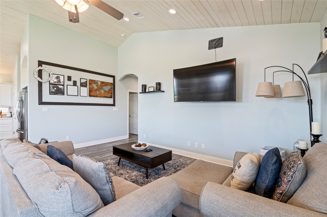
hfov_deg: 96.8
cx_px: 164
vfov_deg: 73.7
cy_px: 108
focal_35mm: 16
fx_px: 145
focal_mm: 16
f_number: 9
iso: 125
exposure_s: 1/6
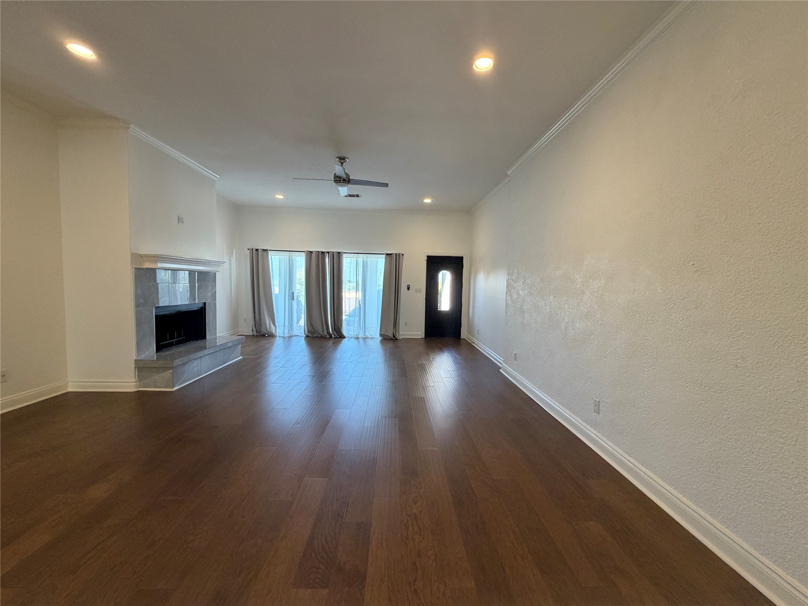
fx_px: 327
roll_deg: -1.0
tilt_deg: -3.2
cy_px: 303
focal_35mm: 14
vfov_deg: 85.7
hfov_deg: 102.1
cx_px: 404
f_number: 2.2
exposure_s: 1/120
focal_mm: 2.22
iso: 250
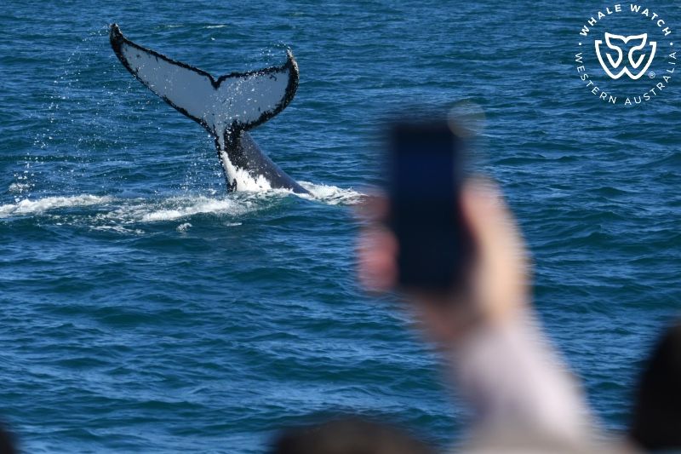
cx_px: 340
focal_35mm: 185
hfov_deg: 11.1
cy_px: 227
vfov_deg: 7.4
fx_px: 3499
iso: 900
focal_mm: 185
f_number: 5.3
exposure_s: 1/8000
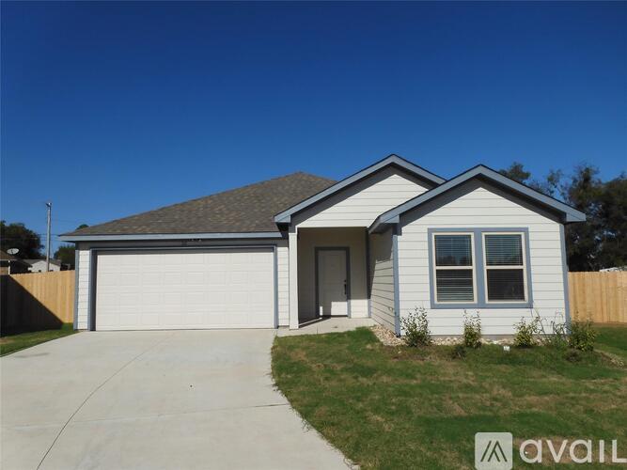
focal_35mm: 24
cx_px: 314
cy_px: 235
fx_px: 435
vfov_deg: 56.8
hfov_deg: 71.6
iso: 100
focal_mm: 4.3
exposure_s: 1/2000
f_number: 4
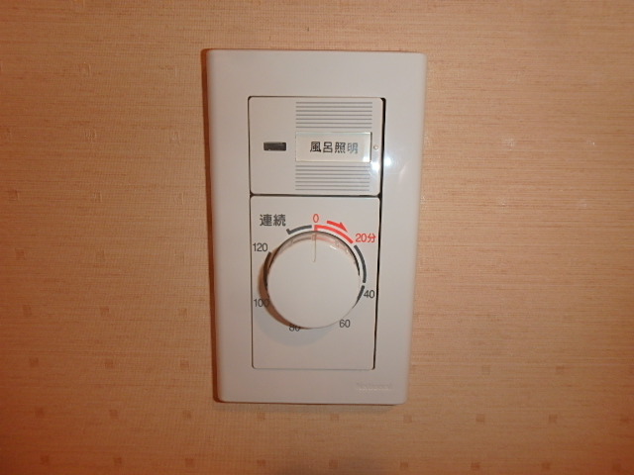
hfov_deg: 79.0
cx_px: 317
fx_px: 385
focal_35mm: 21
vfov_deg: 63.4
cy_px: 238
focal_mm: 3.7
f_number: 6
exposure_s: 1/30
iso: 160
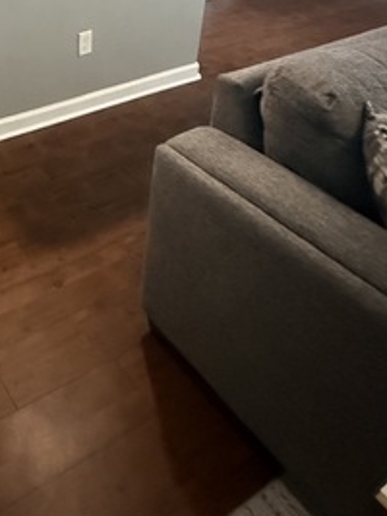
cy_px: -20
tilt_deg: -17.3
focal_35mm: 35
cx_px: -70
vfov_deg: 43.6
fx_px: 522
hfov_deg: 33.6
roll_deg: +2.6
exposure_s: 1/40
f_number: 2.2
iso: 1250
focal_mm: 2.22
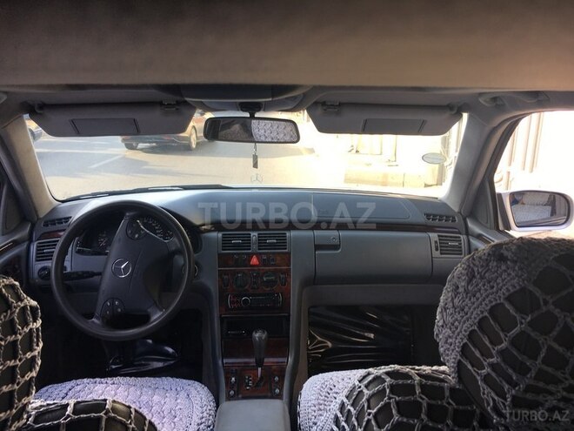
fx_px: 481
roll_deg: -1.3
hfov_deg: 61.7
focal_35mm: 29
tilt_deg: -13.2
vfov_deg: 48.2
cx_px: 287
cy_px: 216
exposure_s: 1/107
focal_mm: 4.15
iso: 25
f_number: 2.2
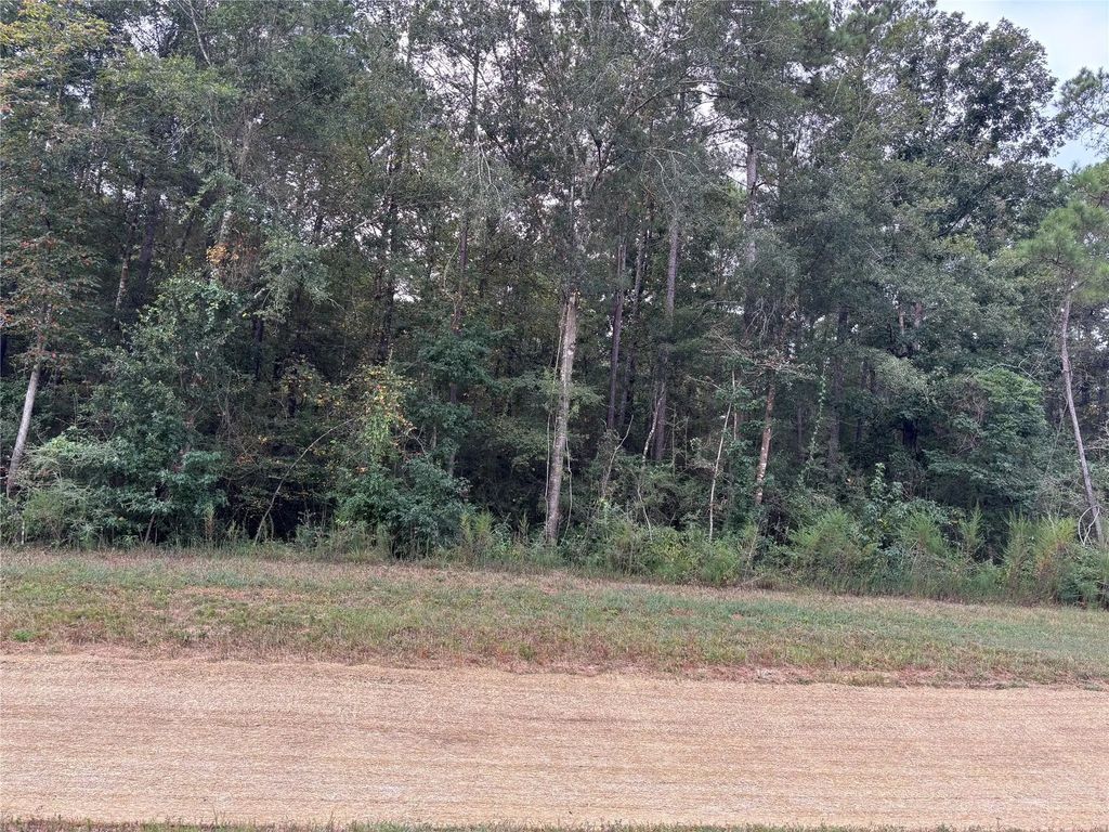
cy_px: 416
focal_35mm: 26
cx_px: 554
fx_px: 833
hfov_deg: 67.3
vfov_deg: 53.1
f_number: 1.6
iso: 32
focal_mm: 5.96
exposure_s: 1/124
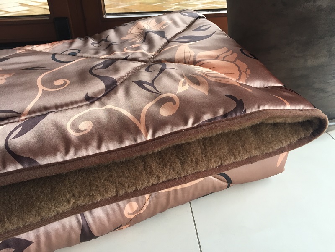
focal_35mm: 29
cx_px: 168
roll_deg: -0.7
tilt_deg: -32.4
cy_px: 126
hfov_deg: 61.7
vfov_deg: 48.2
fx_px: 281
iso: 32
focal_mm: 4.15
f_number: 2.2
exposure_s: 1/33
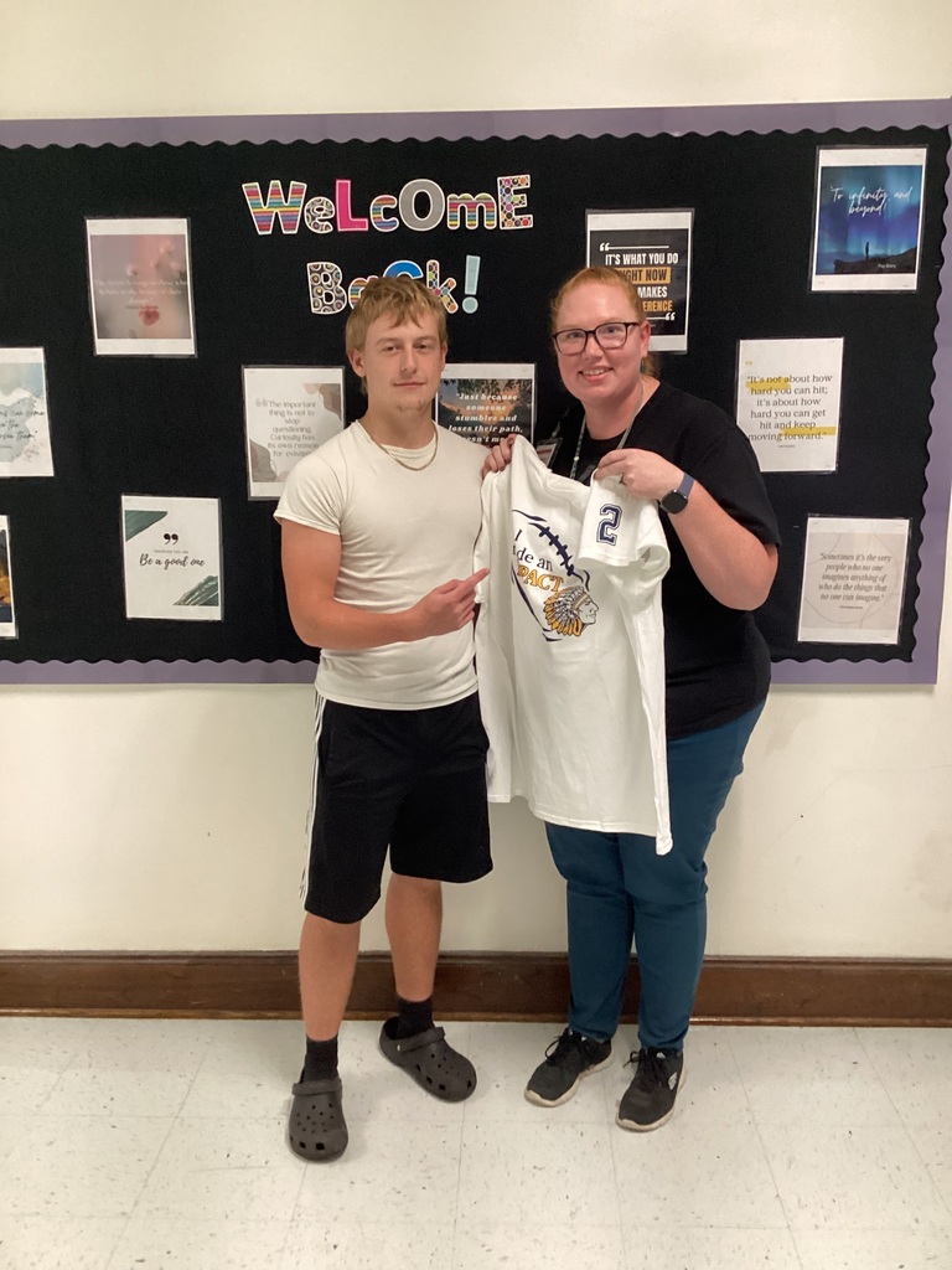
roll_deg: +0.9
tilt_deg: -12.0
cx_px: 476
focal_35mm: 31
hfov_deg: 45.4
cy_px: 635
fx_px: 1137
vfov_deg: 58.4
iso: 320
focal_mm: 3.3
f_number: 2.4
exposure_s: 1/33
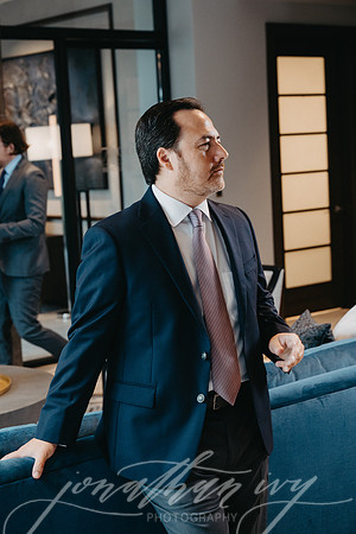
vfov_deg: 28.8
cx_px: 178
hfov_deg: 19.5
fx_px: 1038
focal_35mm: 70
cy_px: 267
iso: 1000
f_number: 5
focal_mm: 70
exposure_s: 1/125
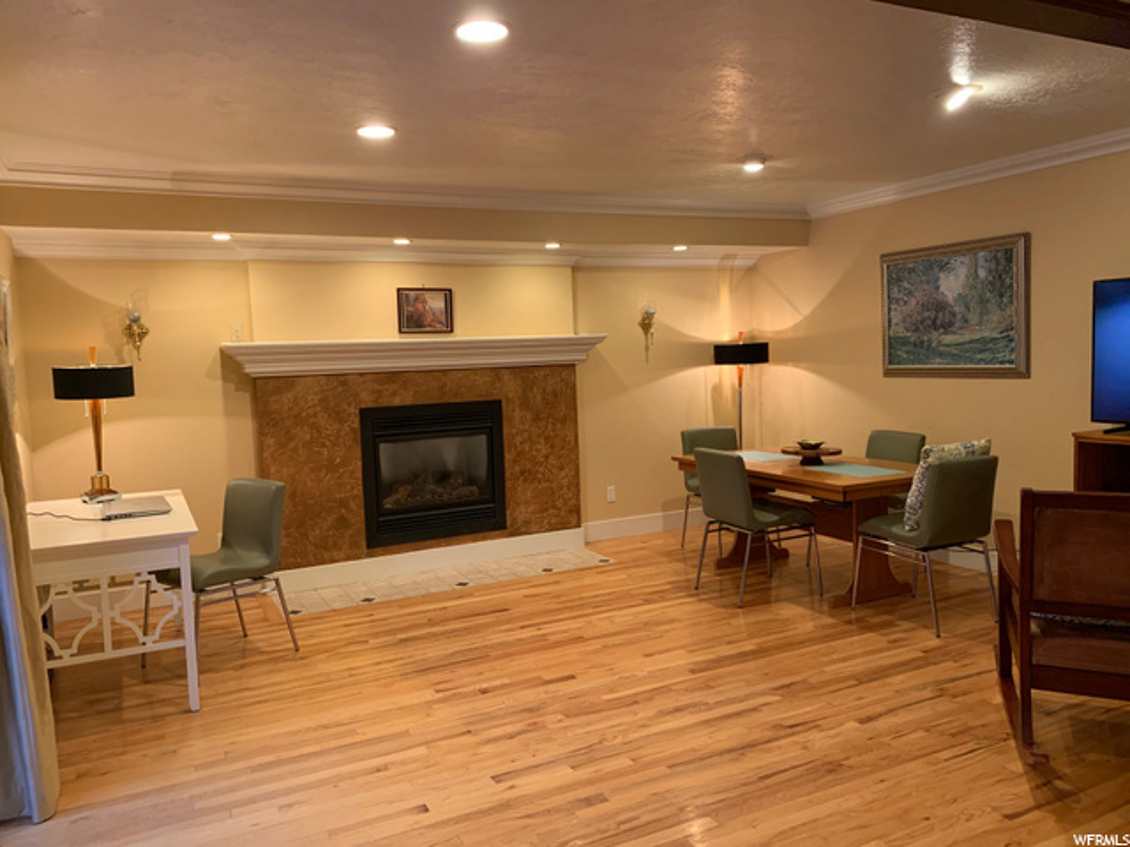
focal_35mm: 26
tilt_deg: -4.0
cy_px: 424
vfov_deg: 53.1
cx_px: 565
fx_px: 849
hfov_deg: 67.3
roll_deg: +1.9
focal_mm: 4.25
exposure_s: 1/60
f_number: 1.8
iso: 200
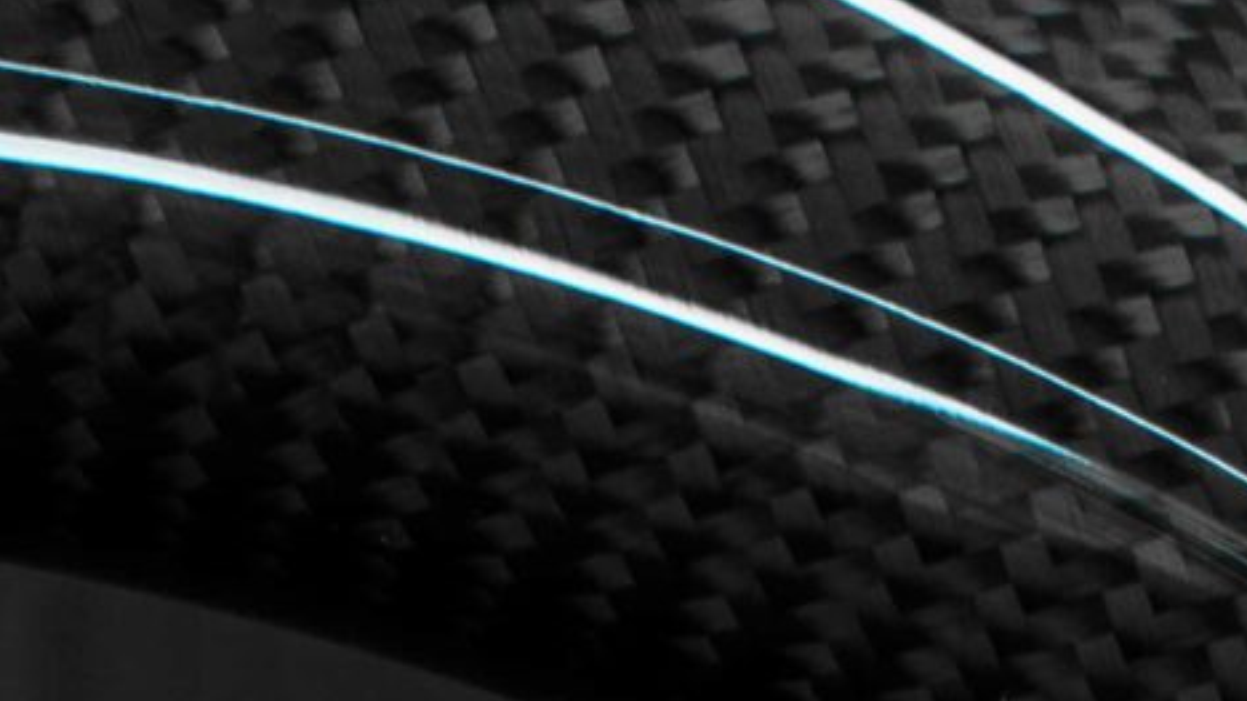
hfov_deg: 7.2
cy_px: 2262
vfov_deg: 3.9
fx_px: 9946
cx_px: 1148
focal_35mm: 301
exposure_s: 1/125
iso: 500
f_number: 6.3
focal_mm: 35
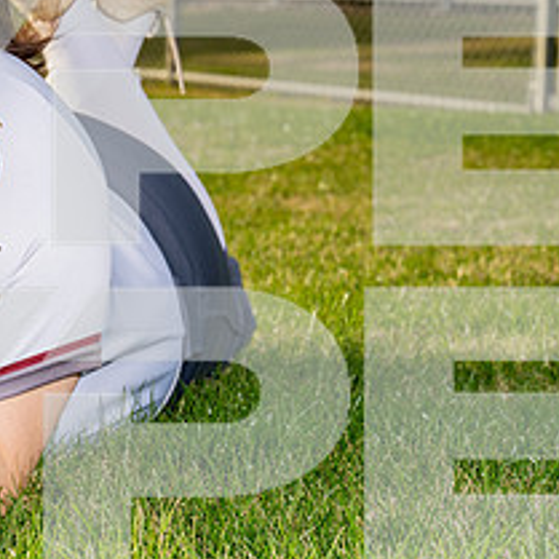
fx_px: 3015
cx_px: 0
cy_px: 106
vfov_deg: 10.6
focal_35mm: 165
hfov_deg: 10.5
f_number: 9
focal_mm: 70
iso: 100
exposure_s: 1/250
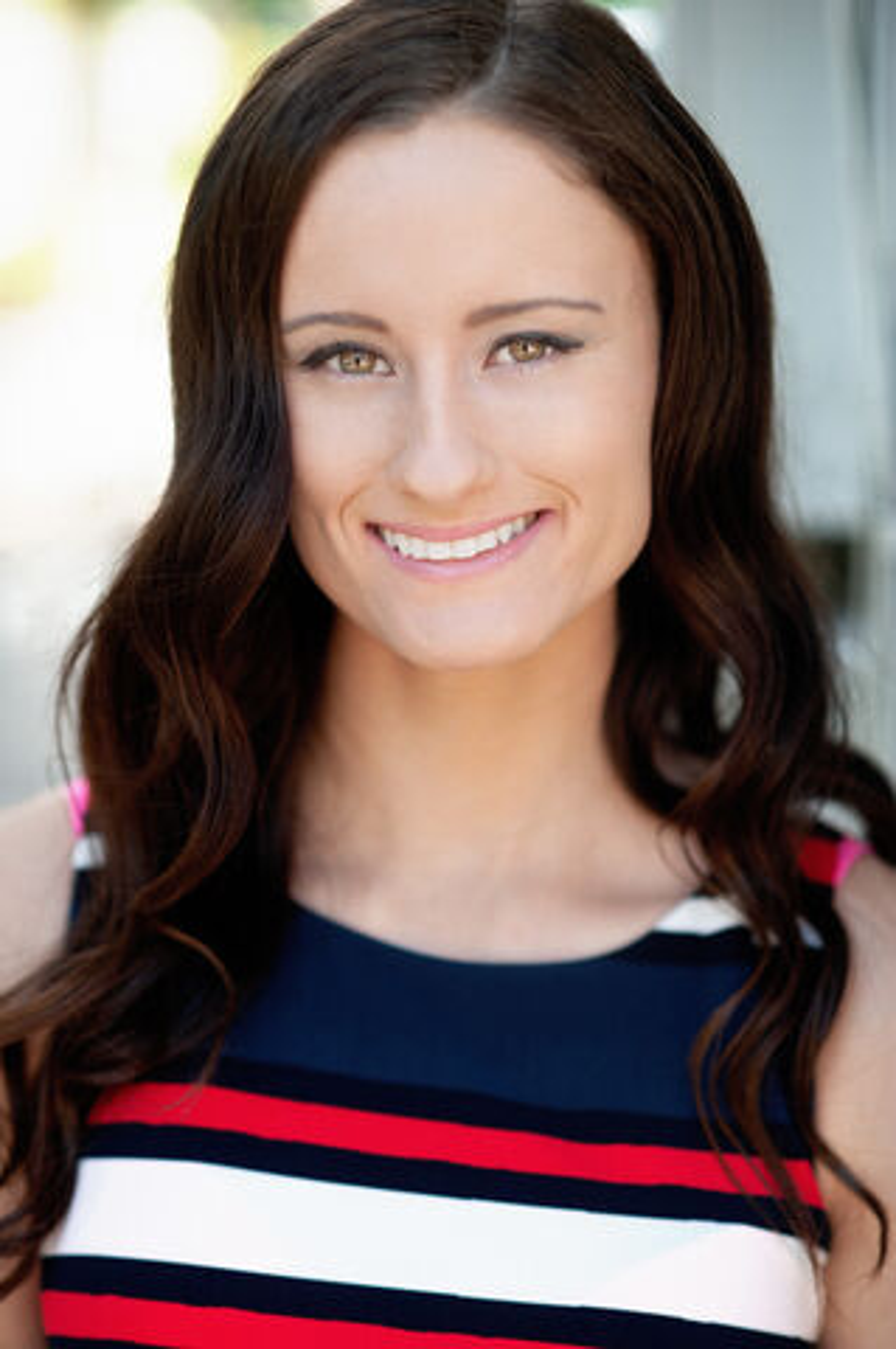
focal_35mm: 85
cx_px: 448
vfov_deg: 23.9
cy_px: 674
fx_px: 3180
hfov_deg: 16.0
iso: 200
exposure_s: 1/400
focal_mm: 85
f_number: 2.8
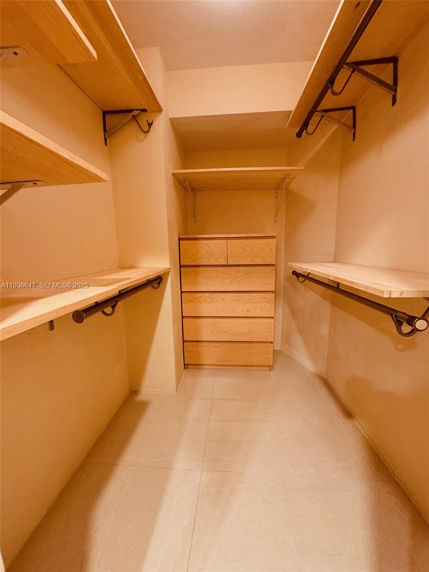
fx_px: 231
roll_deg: +1.2
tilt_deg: -9.8
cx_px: 214
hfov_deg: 85.7
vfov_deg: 102.1
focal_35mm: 14
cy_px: 286
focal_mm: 2.22
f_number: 2.2
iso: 500
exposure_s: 1/60
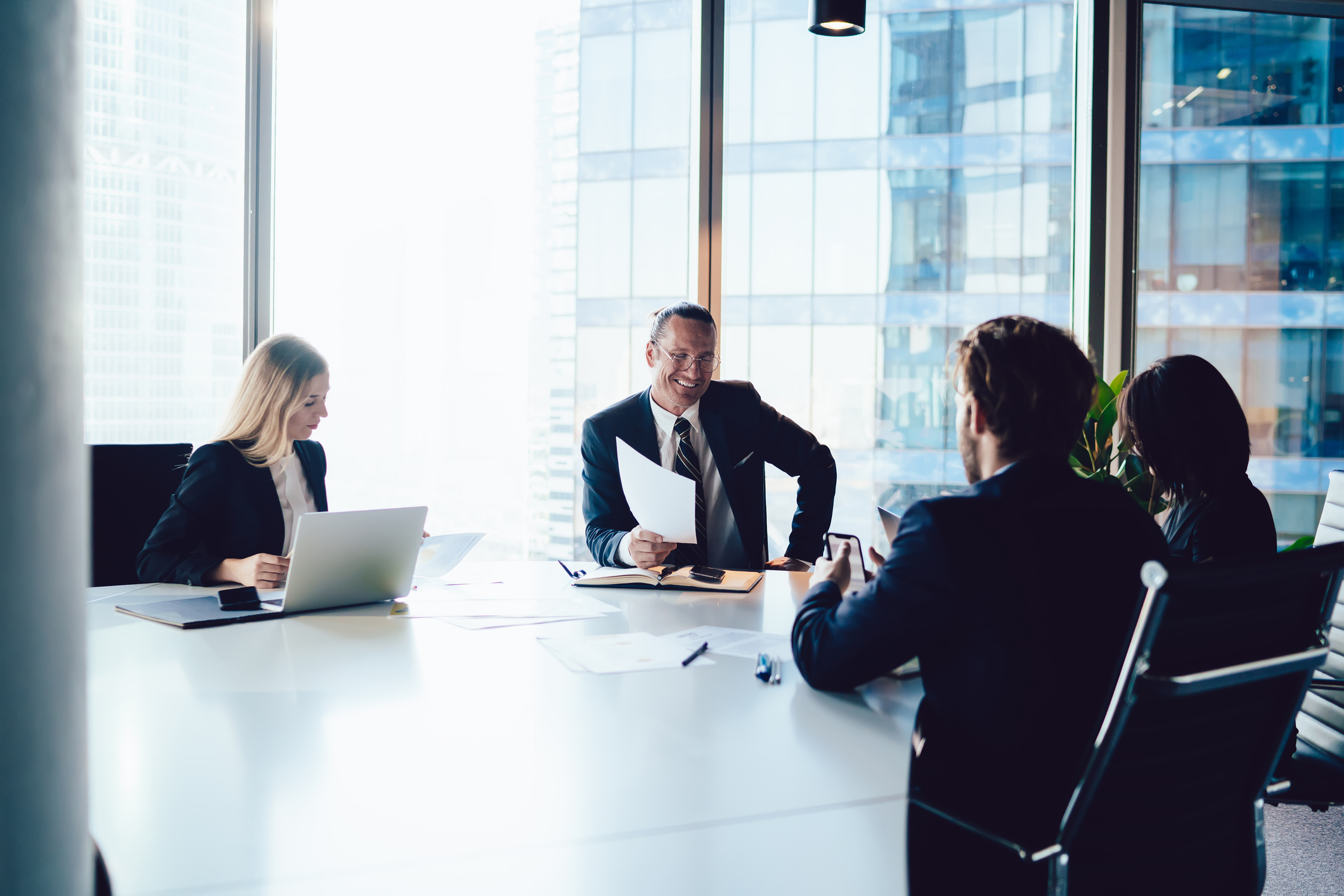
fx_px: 1307
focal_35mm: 35
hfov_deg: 54.4
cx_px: 672
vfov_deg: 37.9
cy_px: 448
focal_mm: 35
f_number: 2.2
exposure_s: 1/400
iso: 800
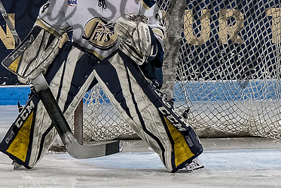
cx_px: 101
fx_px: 5911
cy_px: 66
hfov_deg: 2.7
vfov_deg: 1.8
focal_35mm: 757
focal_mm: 135
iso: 1600
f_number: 3.2
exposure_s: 1/800
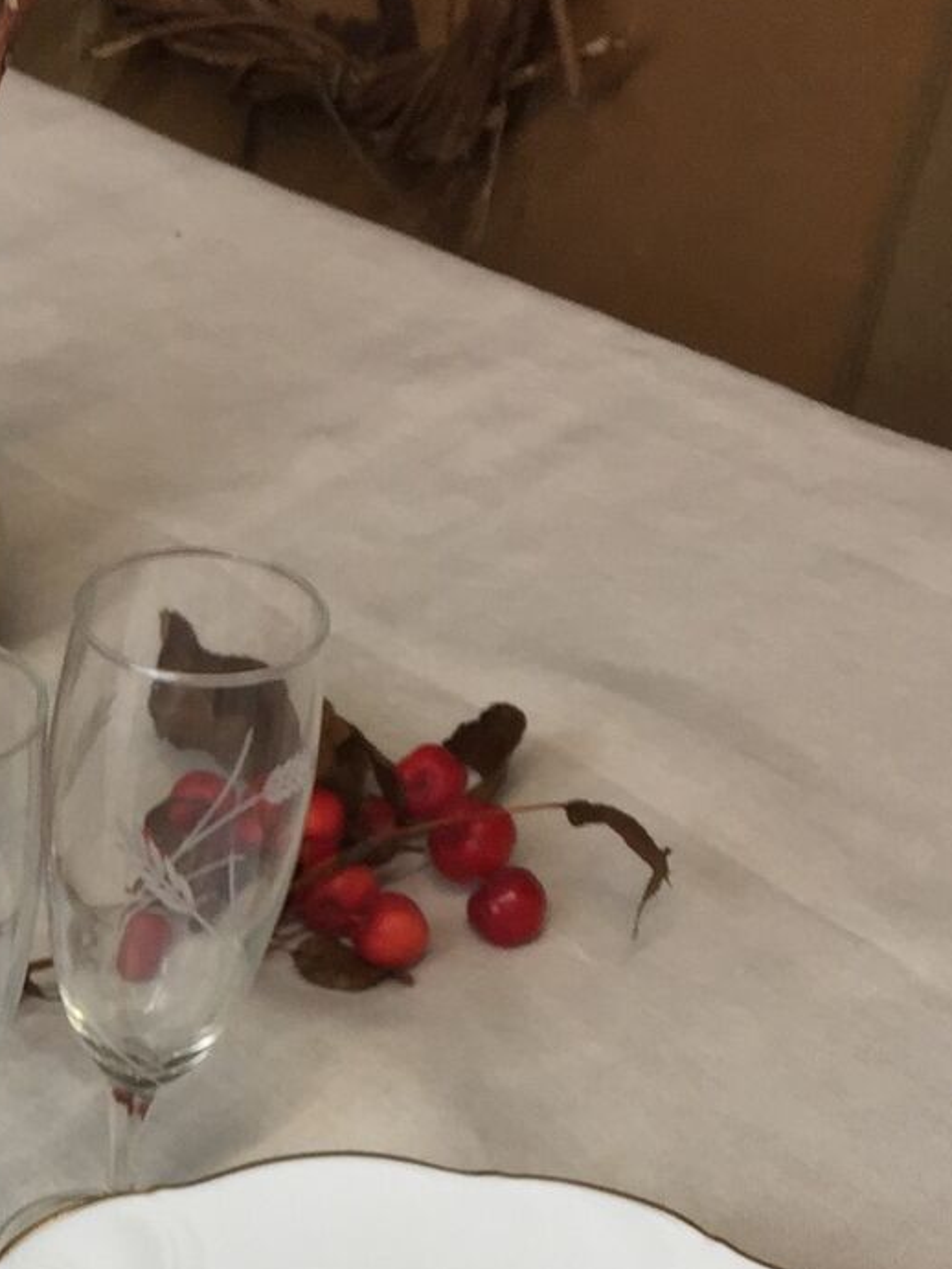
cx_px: -289
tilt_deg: -43.2
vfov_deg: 22.1
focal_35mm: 84
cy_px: 1385
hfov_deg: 16.6
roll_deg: +0.9
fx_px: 3078
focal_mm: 4.15
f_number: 2.2
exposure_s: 1/50
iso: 32
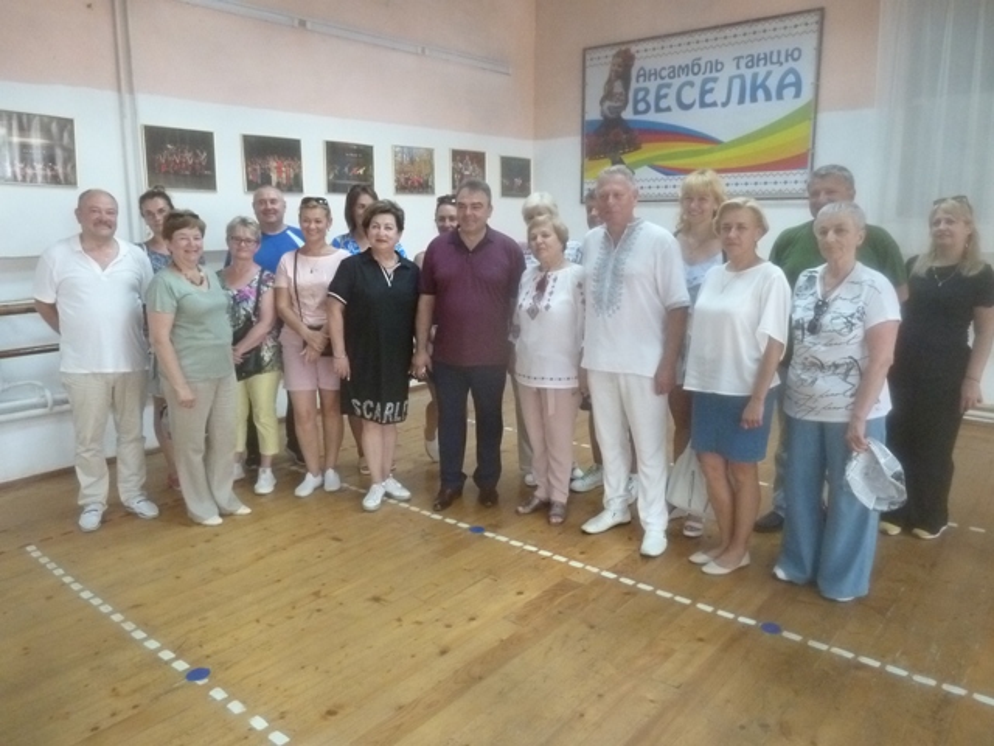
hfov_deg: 69.4
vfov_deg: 54.9
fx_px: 718
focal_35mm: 25
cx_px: 497
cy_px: 373
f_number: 3.3
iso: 500
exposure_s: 1/30
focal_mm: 4.1
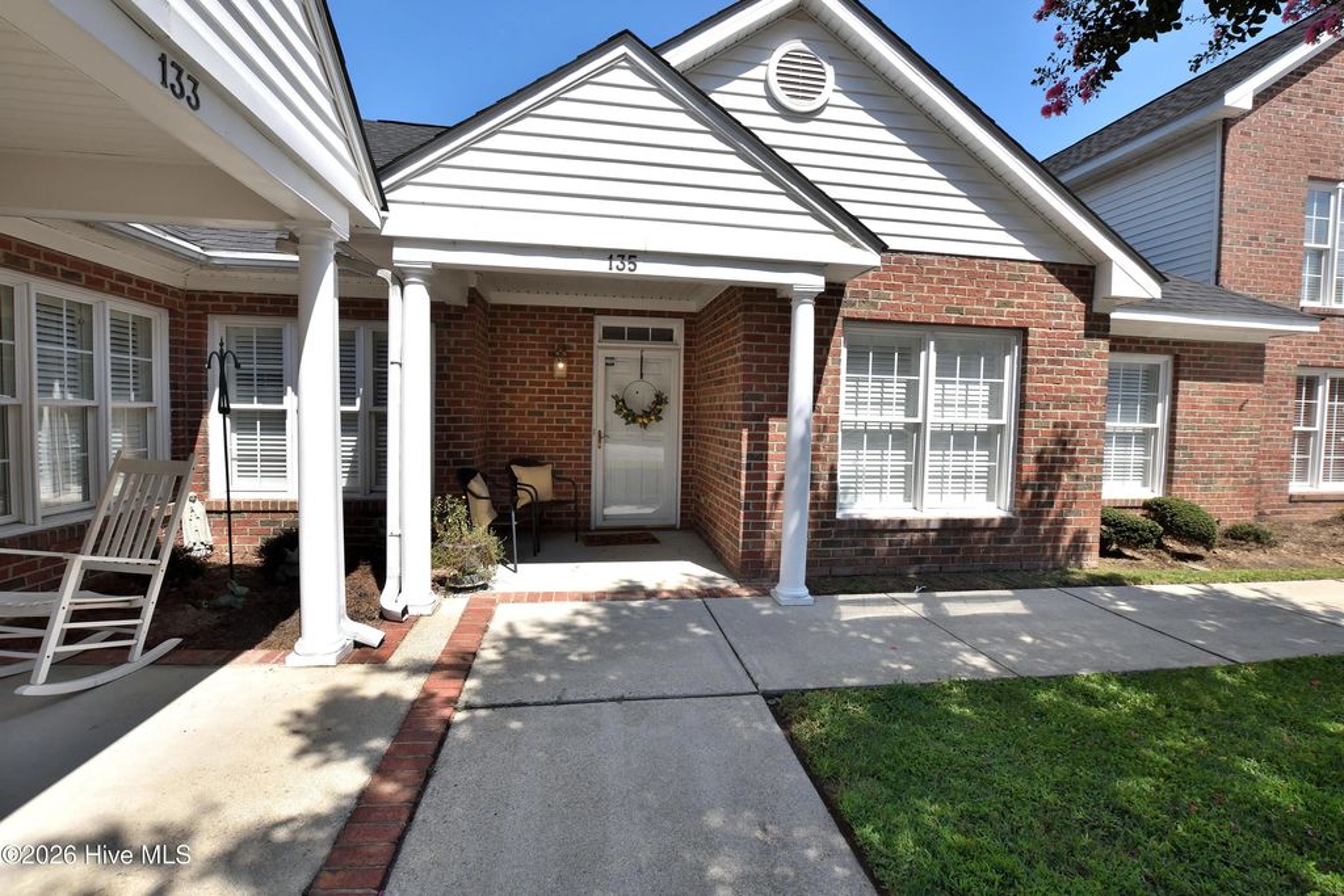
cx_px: 672
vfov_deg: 77.3
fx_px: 560
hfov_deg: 100.4
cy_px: 448
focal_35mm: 15
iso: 200
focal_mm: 10
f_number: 8
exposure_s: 1/500
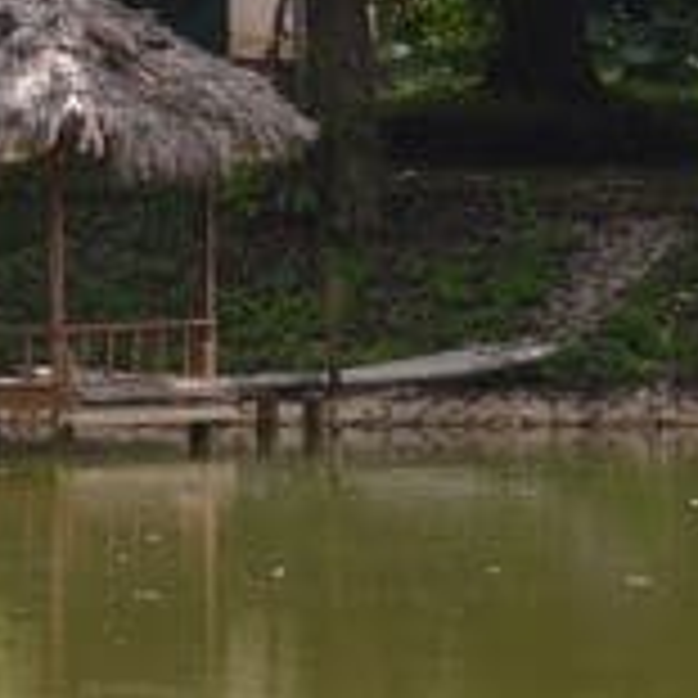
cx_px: -1083
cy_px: -248
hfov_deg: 3.7
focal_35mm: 465
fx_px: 10608
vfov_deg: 3.8
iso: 180
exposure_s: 1/500
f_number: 5.6
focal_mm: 60
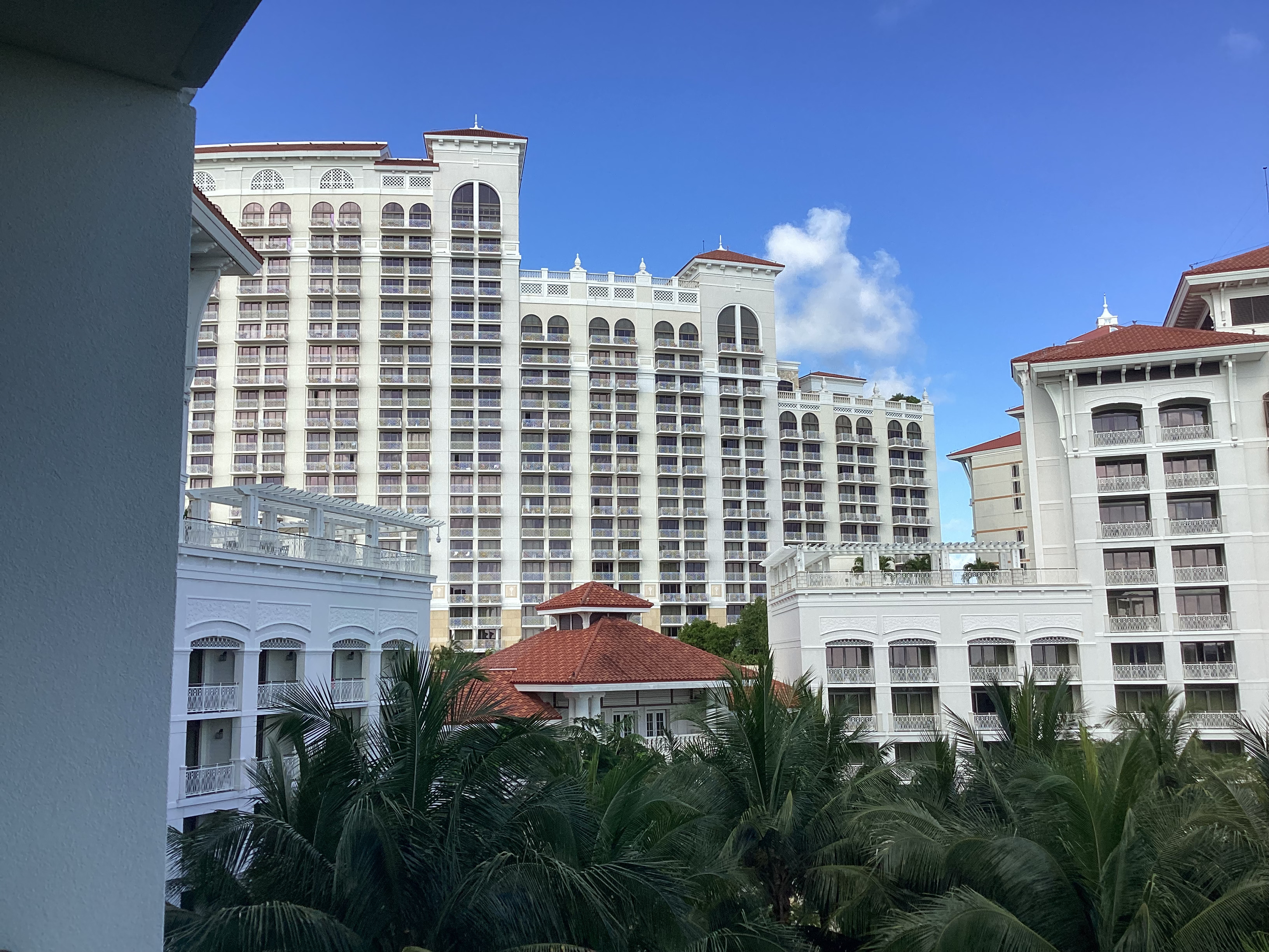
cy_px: 476
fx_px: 1136
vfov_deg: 45.4
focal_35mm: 31
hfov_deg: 58.4
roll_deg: +1.0
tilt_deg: +10.0
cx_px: 634
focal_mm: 3.3
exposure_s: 1/769
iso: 25
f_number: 2.4
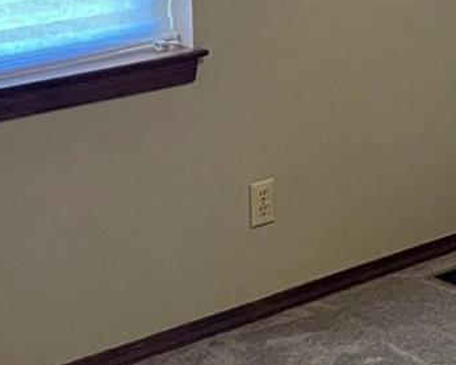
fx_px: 1580
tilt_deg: -8.6
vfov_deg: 13.0
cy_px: -14
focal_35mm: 117
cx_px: 761
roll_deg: -1.5
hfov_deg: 14.8
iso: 400
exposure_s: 1/60
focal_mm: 4.2
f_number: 1.6
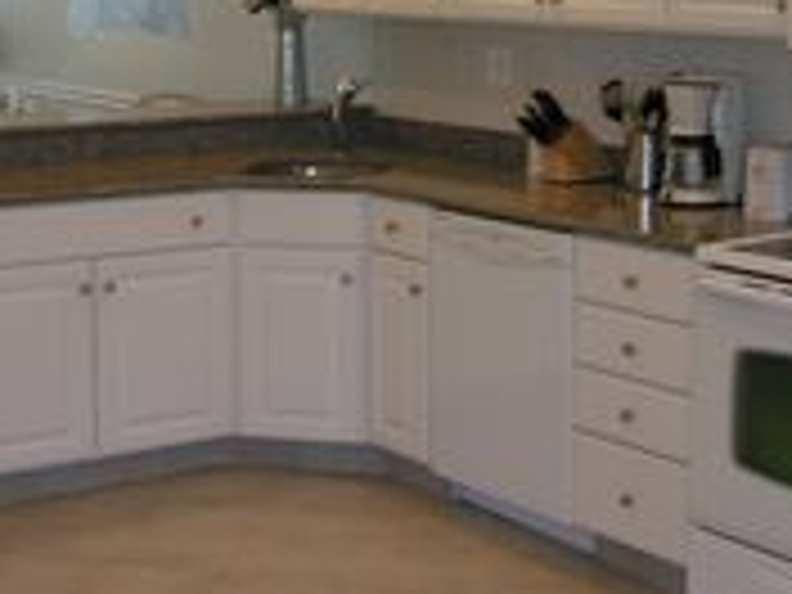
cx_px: 392
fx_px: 1670
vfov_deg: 19.8
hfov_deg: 26.7
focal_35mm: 73
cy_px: 58
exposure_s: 1/30
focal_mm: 8.9
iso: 50
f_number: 2.8
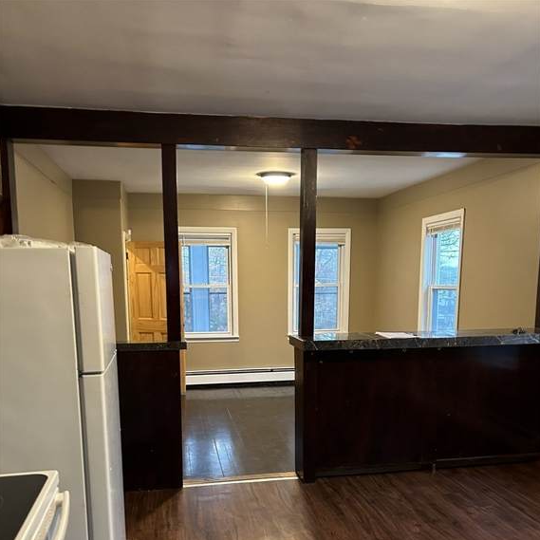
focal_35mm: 31
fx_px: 547
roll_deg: +1.6
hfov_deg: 52.5
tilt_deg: -8.3
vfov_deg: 51.5
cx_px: 270
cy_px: 363
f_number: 1.5
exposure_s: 1/40
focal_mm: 5.7
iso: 400
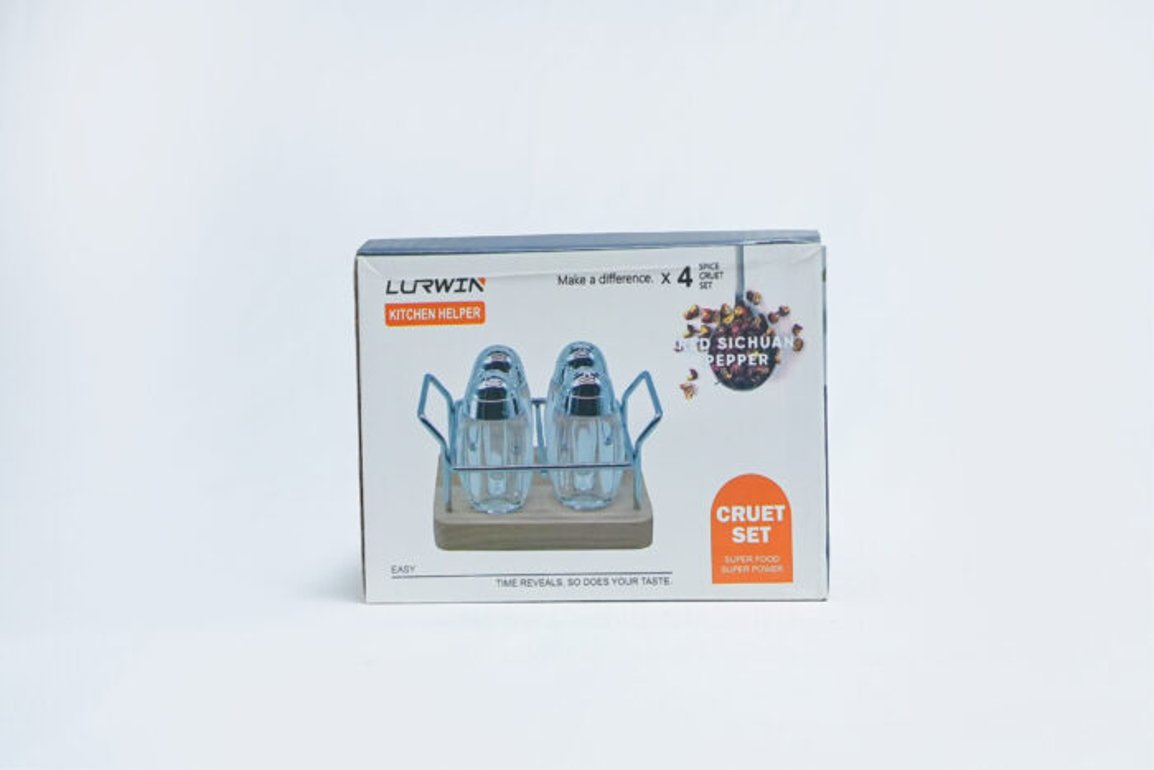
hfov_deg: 38.2
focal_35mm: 52
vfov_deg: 26.0
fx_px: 1667
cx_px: 577
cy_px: 385
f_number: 9
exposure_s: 1/160
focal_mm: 35
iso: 2500
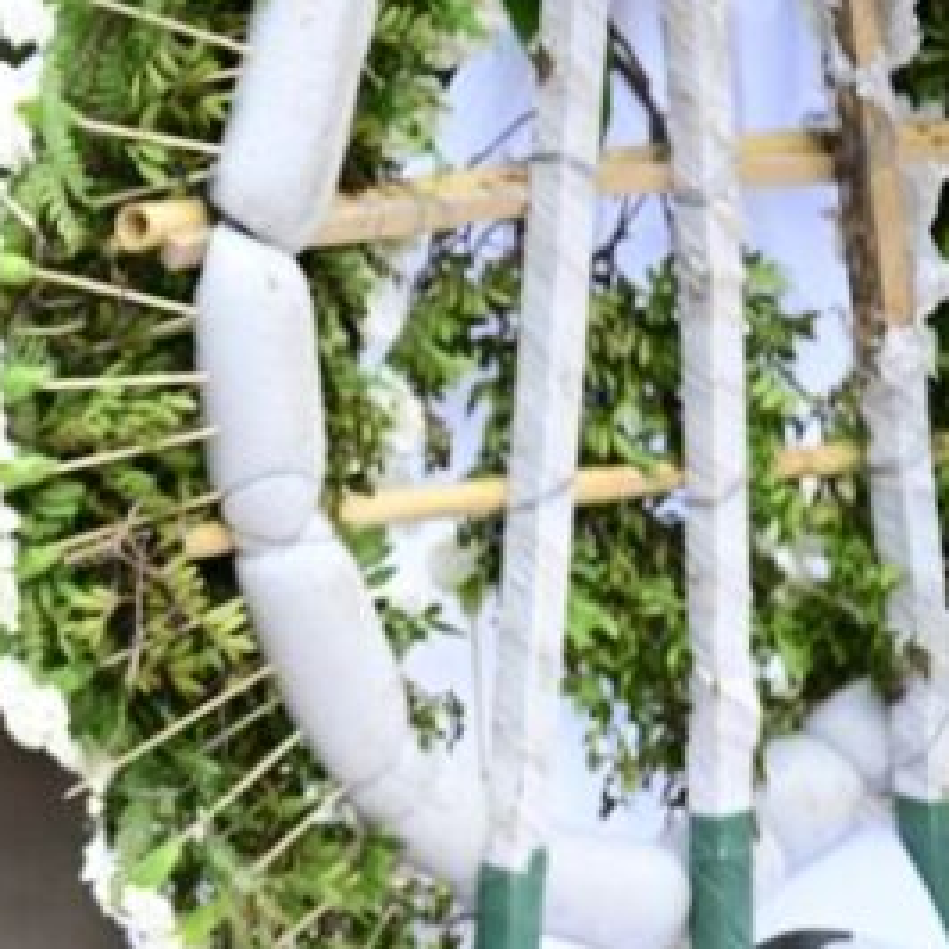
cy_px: 1159
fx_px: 10204
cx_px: -578
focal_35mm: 329
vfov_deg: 5.3
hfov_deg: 5.3
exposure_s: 1/6400
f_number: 2.8
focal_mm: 105
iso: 1000
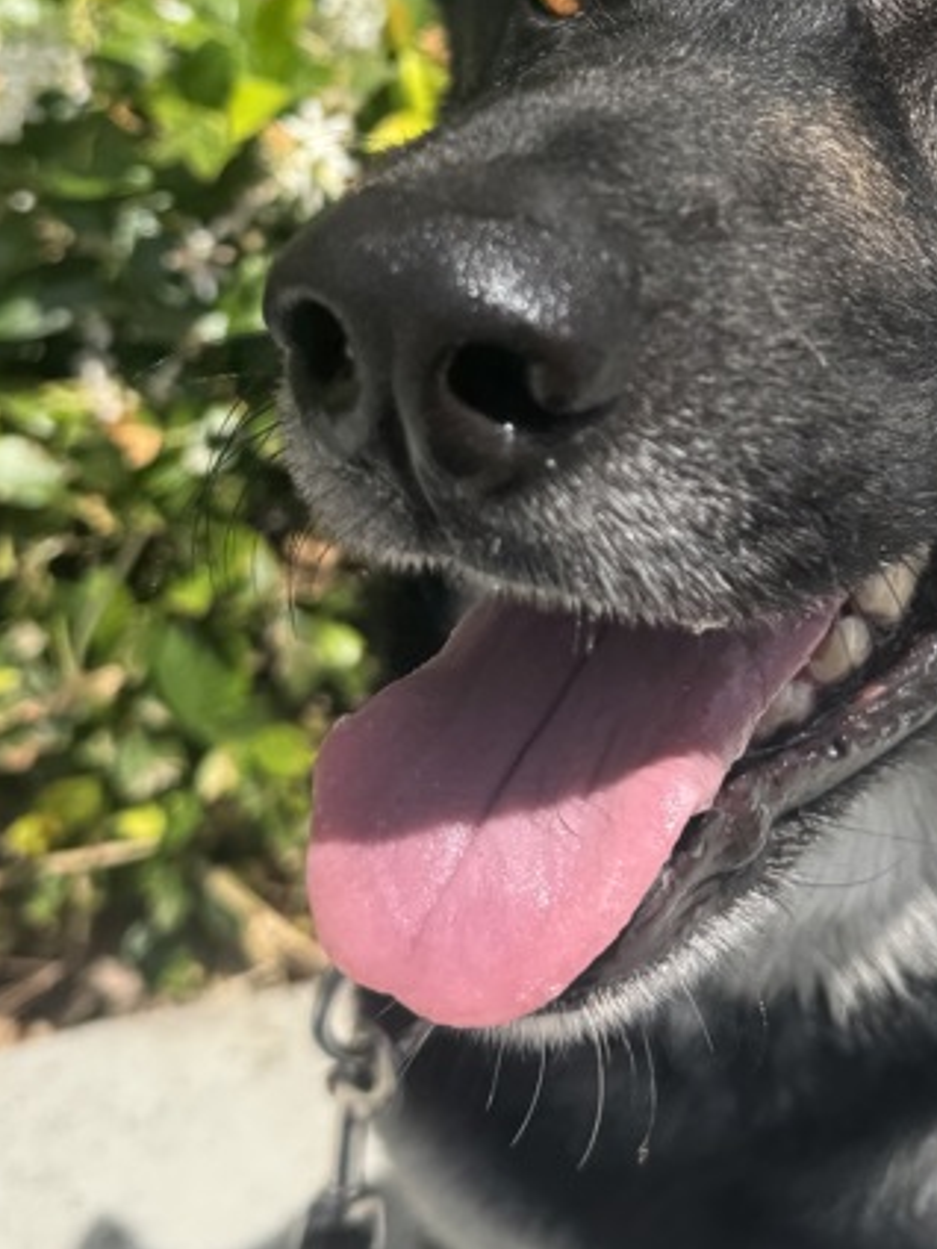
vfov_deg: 32.4
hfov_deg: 24.7
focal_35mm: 58
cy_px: 271
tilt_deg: -23.8
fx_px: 2093
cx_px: 793
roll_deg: -12.0
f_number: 1.78
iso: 80
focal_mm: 6.76
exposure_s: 1/2833
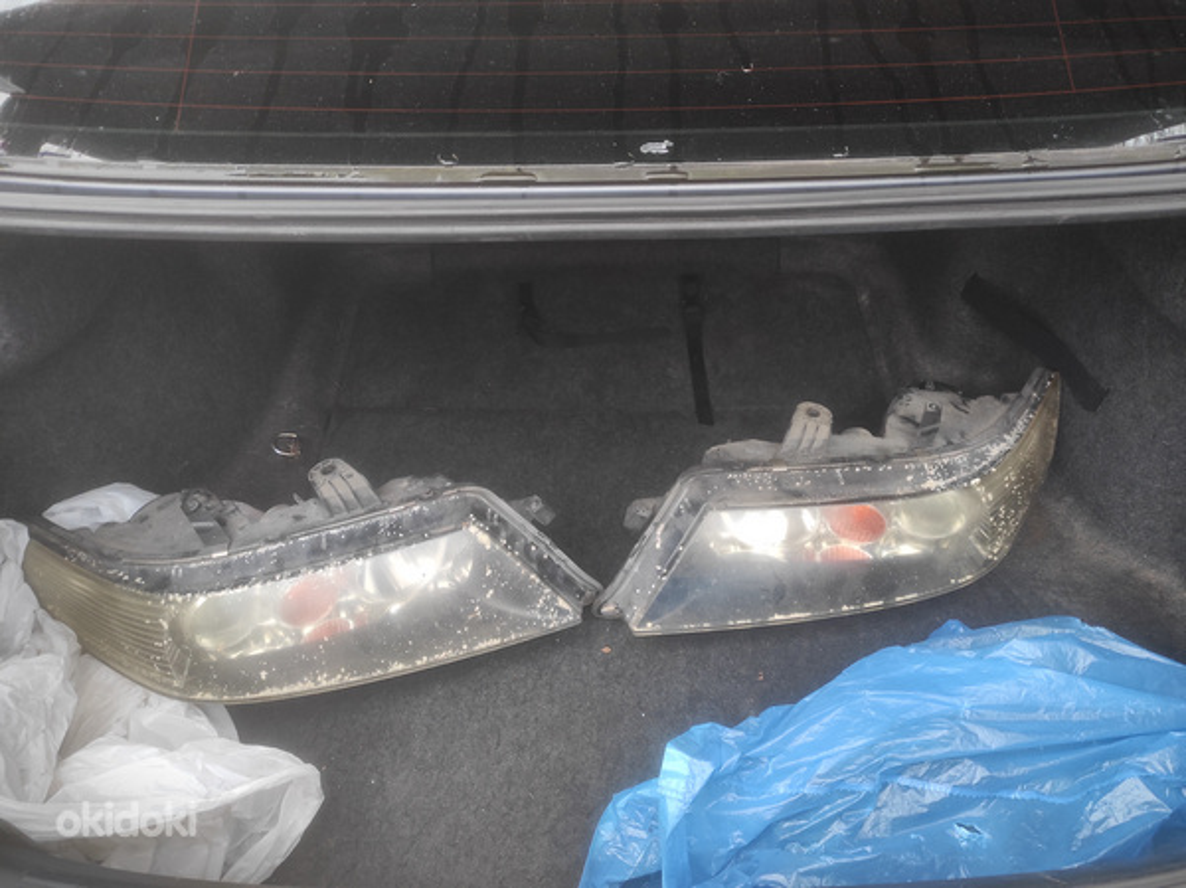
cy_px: 444
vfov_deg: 54.8
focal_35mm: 25
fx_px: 856
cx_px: 593
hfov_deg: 69.4
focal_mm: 5.43
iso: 506
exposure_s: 1/33
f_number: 1.89
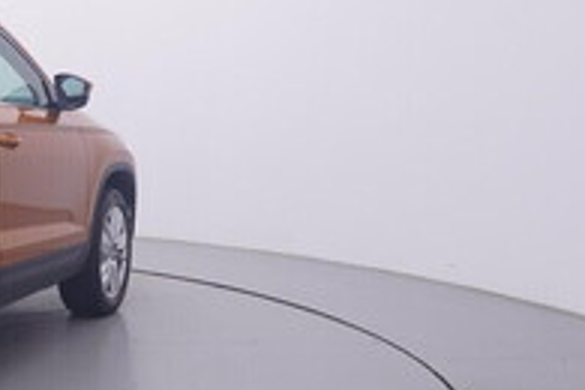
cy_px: 140
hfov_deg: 27.4
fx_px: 1030
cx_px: -142
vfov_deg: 21.4
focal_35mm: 63
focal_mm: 15
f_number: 5
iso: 200
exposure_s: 1/80
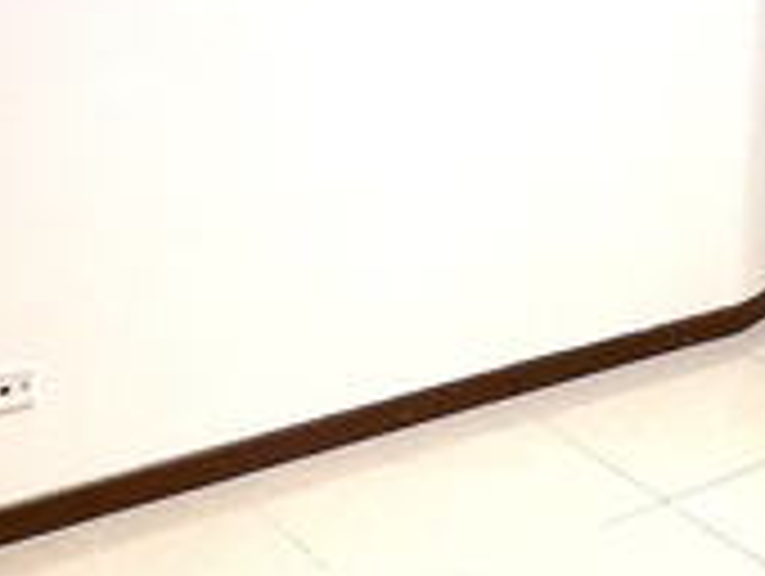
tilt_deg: -4.6
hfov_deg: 28.1
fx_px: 1350
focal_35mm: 61
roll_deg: -3.1
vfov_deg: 22.6
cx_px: 886
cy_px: -76
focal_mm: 1.57
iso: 160
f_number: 1.8
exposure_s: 1/120
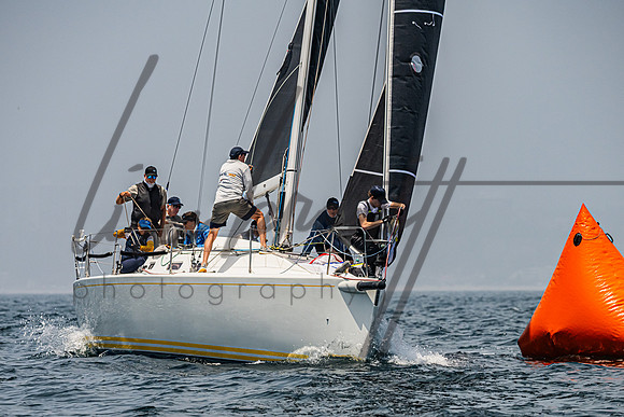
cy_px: 279
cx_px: 296
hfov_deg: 6.9
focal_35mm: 297
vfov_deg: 4.6
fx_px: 5142
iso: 400
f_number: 6.3
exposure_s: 1/6400
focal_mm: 220
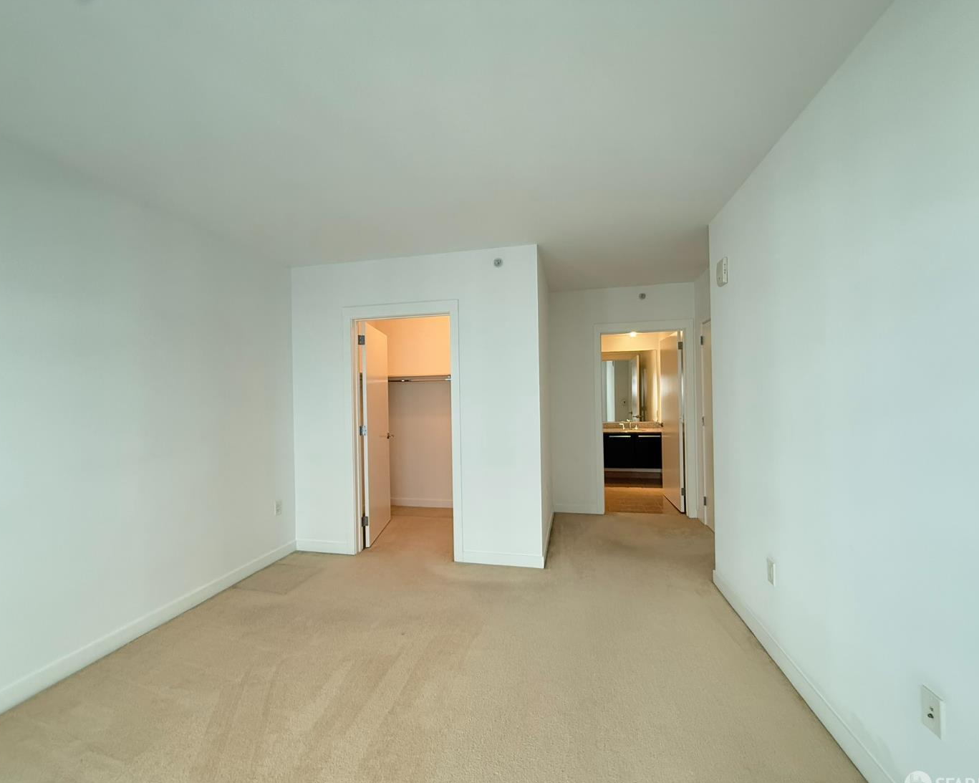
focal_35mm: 15
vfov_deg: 84.0
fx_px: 435
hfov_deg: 96.8
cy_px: 398
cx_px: 481
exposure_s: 1/60
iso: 320
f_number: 2.2
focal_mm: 2.22
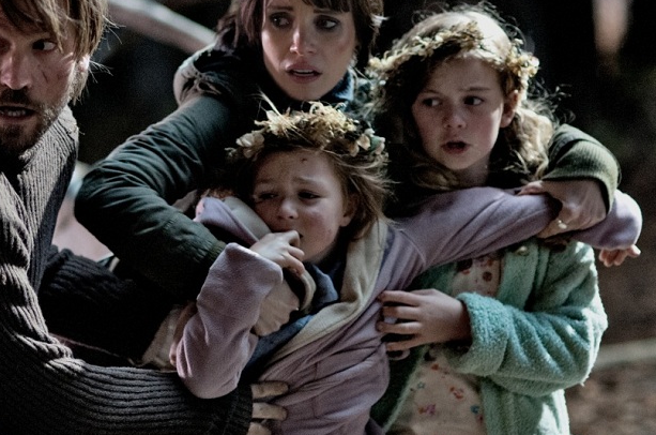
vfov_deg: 8.0
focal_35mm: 172
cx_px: 226
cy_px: 193
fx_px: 3122
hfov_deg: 12.0
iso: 1600
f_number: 2.2
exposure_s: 1/160
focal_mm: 85
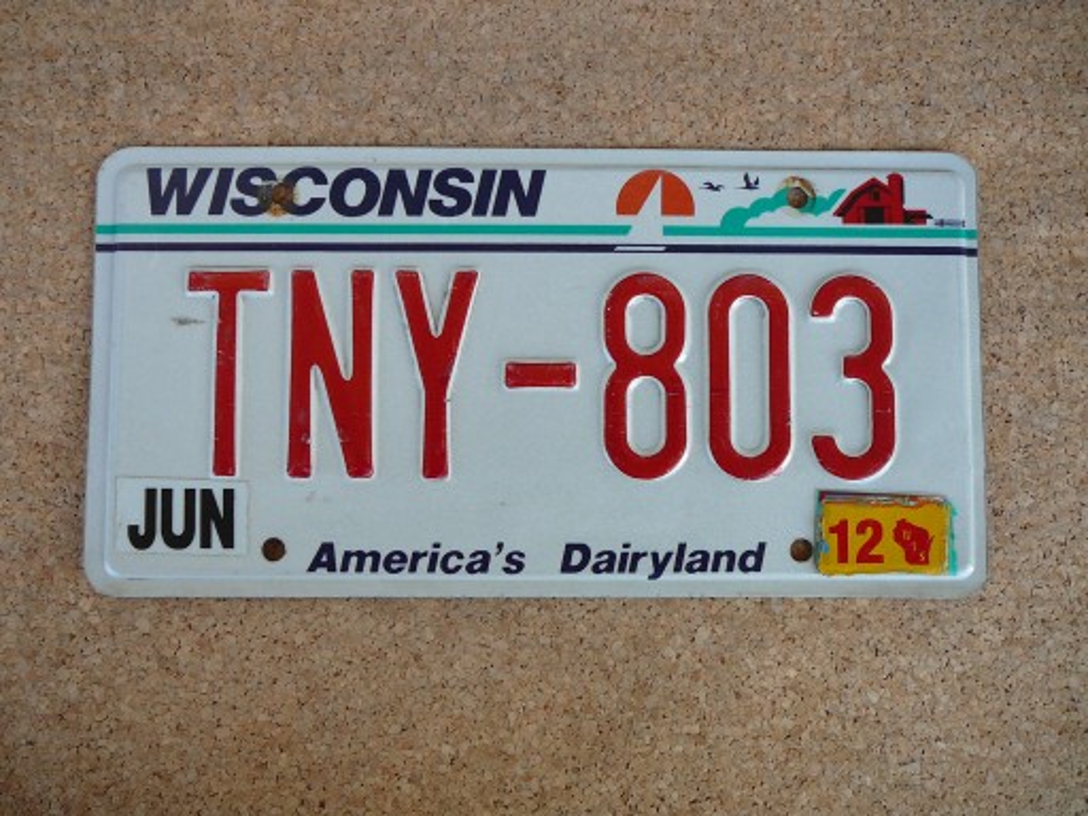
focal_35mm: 35
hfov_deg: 52.6
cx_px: 544
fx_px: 1100
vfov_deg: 40.7
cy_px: 408
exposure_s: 1/80
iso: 80
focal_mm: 5.2
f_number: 2.8
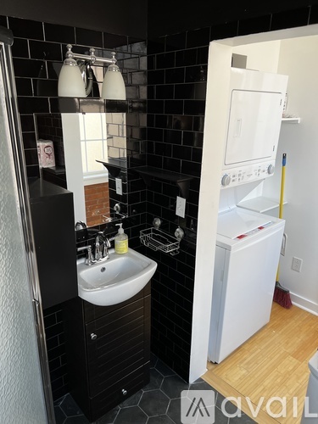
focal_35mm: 26
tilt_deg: -18.2
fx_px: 318
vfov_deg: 67.3
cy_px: 212
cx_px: 159
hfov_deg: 53.1
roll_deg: -0.6
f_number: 1.5
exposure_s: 1/121
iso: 64
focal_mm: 5.7
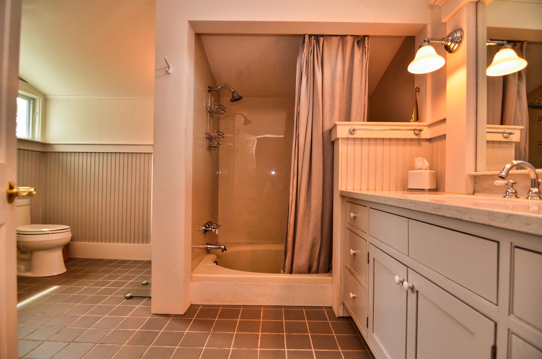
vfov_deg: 71.8
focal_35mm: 16
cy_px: 180
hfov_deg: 95.1
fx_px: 248
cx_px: 271
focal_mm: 11
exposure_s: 1/60
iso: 500
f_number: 4
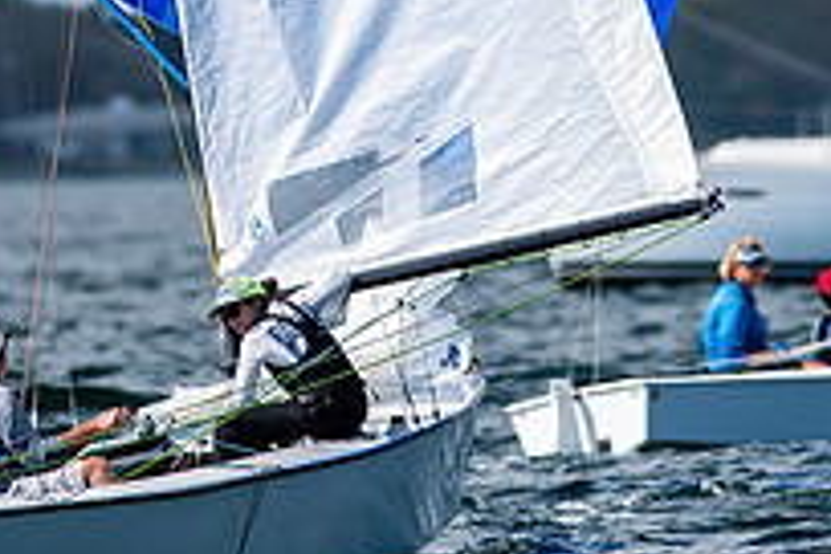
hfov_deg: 1.6
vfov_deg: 1.1
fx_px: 29591
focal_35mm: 1282
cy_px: -206
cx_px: 521
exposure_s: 1/3200
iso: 200
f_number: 5
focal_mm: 300
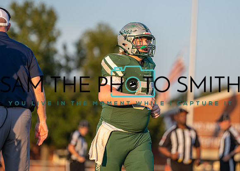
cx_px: 140
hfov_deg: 8.1
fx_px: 1693
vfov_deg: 5.8
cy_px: 72
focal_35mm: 248
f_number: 2.8
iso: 200
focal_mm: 200
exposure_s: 1/1250
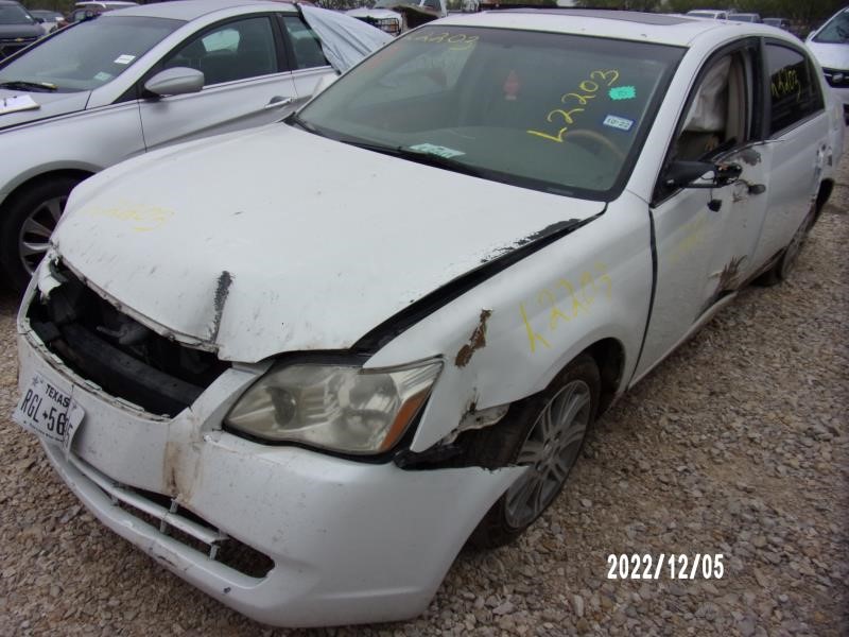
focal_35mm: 24
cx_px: 424
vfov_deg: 56.8
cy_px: 318
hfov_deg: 71.6
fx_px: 589
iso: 80
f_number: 3.3
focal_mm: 4.3
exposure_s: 1/640
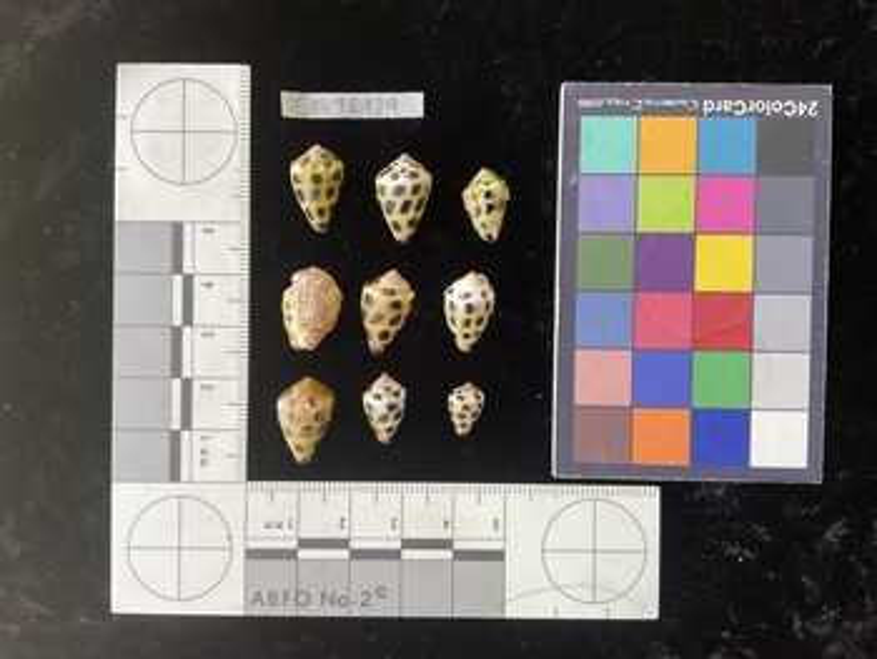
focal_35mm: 29
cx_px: 438
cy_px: 330
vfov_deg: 48.3
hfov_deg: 61.6
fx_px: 735
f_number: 1.8
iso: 40
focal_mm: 3
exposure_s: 1/60
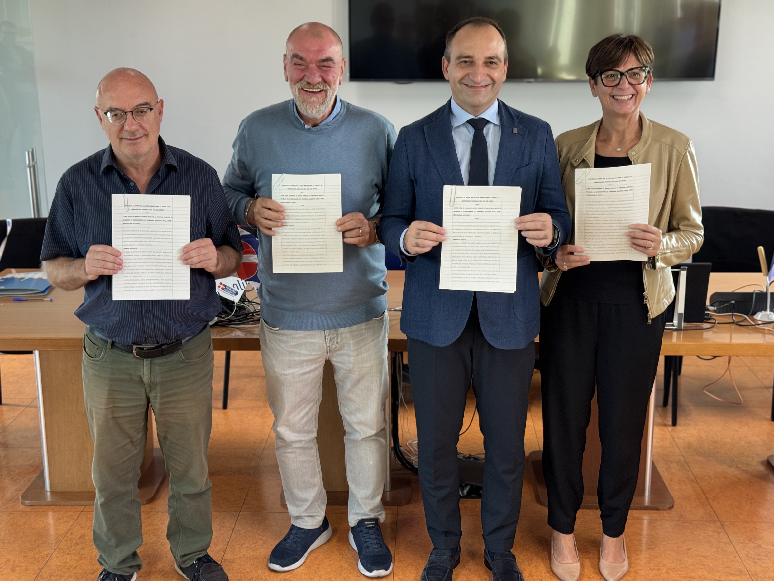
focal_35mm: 48
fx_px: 1073
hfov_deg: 39.7
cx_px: 387
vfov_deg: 30.3
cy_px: 290
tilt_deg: -15.9
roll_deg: +0.2
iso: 64
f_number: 1.78
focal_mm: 6.76
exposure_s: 1/50
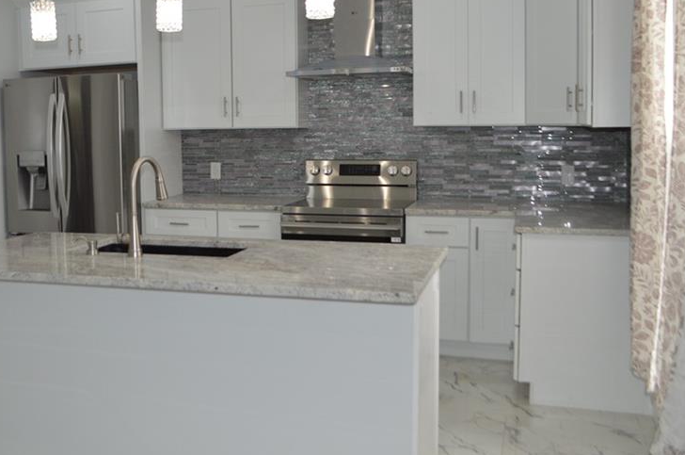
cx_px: 244
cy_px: 161
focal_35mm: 38
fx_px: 722
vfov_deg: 34.7
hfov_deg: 50.1
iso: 400
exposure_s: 1/125
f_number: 4
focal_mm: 18
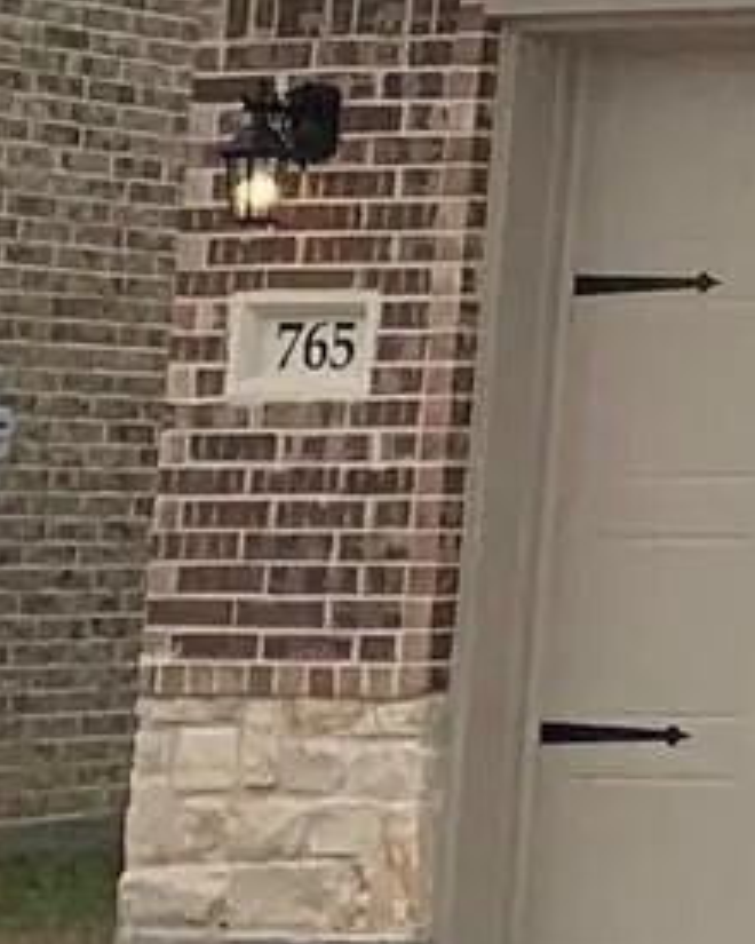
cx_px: 3150
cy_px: -309
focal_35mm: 189
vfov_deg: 10.0
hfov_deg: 6.4
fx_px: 5279
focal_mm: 4.25
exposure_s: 1/936
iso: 25
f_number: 1.8
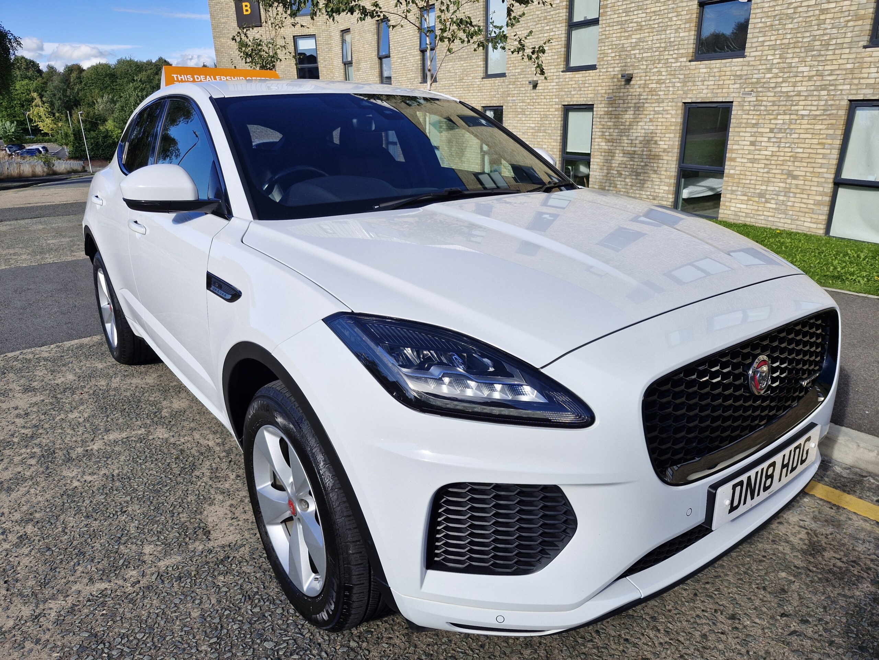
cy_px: 330
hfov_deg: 73.9
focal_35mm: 23
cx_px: 440
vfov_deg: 58.9
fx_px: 584
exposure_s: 1/1692
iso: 50
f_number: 1.8
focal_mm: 5.54
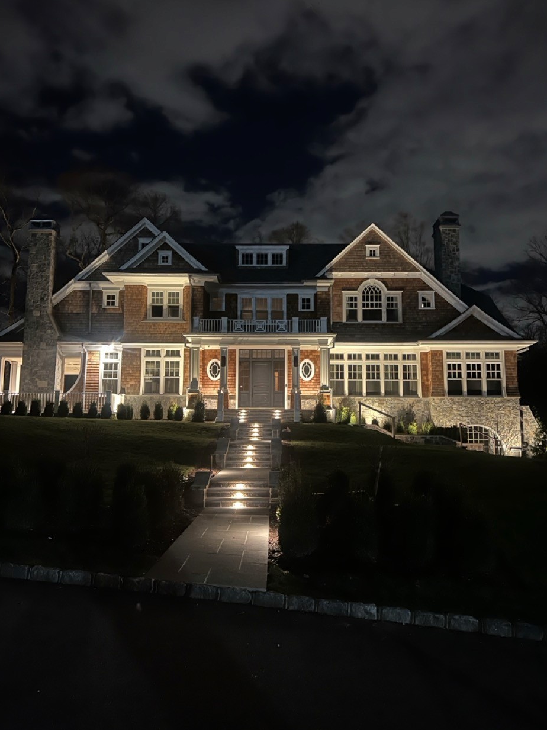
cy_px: 359
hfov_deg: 51.3
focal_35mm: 27
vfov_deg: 65.3
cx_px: 269
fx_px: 569
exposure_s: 1/15
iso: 640
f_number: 1.5
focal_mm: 5.7
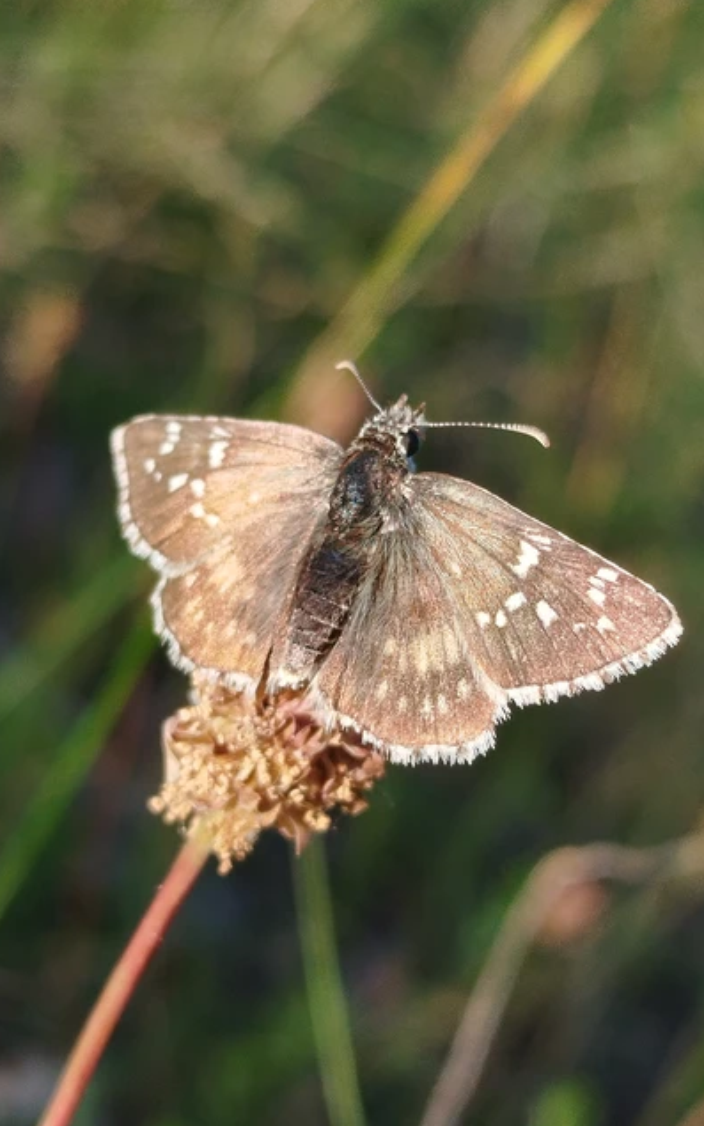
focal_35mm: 31
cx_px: 364
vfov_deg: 61.2
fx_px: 951
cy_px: 564
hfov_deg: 40.6
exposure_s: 1/347
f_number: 1.7
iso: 50
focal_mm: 5.31
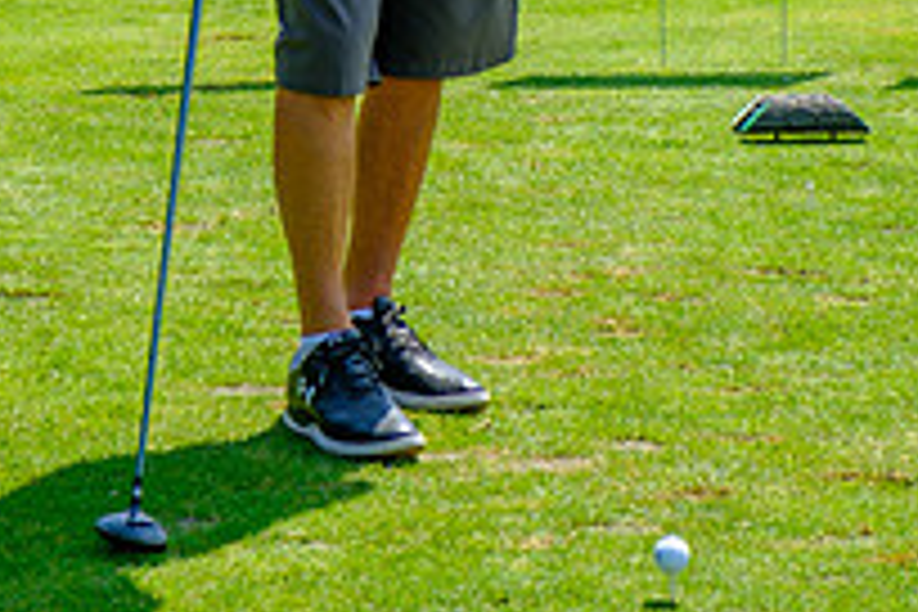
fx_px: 4666
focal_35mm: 183
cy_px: -230
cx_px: 495
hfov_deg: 11.2
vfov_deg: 7.4
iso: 200
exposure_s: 1/320
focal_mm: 55
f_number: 5.6
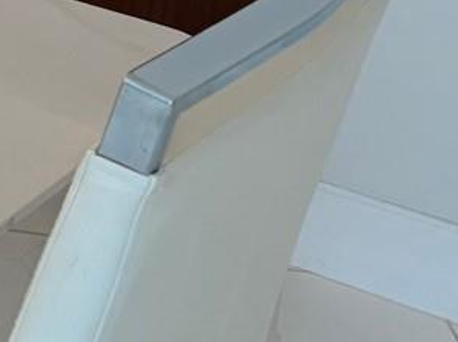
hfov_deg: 11.7
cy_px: -284
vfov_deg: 10.7
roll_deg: +0.8
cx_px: -733
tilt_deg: -13.1
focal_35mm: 129
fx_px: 1705
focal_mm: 6.76
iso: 100
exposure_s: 1/120
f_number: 1.78
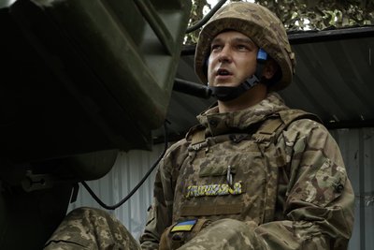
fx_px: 727
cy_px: 125
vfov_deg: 19.5
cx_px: 187
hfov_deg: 28.8
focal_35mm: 70
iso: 640
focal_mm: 70
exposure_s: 1/60
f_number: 13
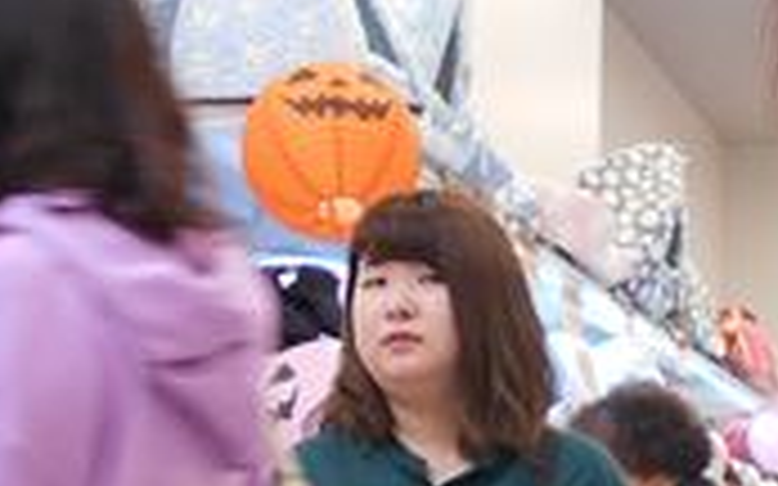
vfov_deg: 11.3
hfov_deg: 18.2
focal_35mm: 110
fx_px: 2332
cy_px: 788
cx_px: 877
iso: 140
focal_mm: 5.1
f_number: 3.4
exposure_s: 1/30
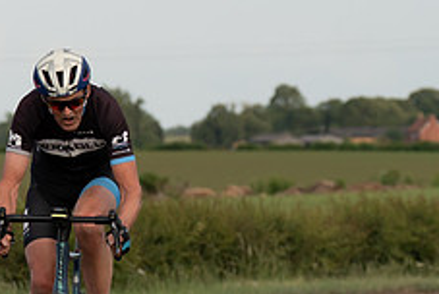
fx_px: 6422
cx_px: 55
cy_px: 256
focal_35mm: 526
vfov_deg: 2.6
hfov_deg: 3.9
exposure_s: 1/1000
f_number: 4
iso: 200
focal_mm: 100
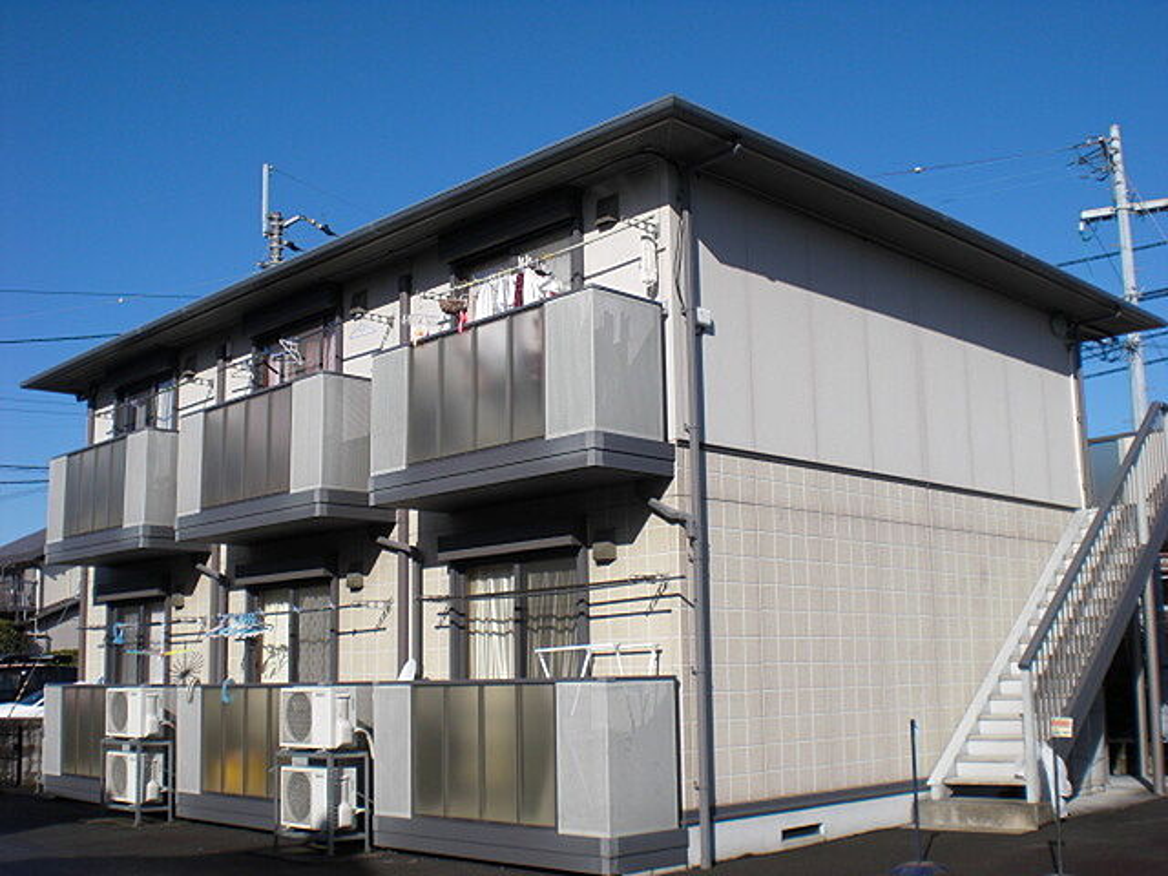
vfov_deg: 37.7
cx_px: 584
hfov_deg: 49.0
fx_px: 1282
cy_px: 438
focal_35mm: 38
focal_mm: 6.3
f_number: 5.6
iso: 64
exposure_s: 1/500
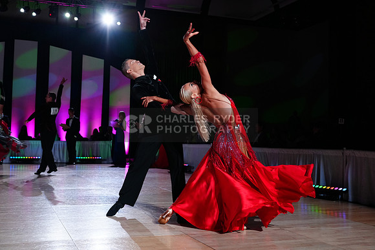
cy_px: 125
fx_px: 448
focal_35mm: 43
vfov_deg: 31.2
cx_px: 188
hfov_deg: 45.4
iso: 2500
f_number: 4
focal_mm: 43
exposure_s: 1/400
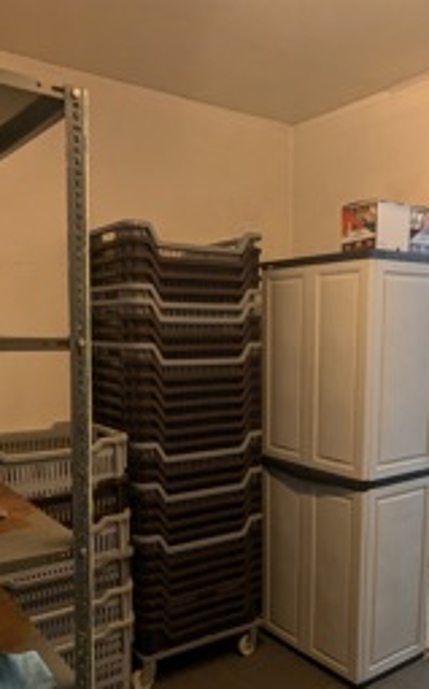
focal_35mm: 32
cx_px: 263
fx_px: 600
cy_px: 454
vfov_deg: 58.5
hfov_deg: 39.2
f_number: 2.2
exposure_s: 1/33.3
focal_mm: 2.35
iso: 137
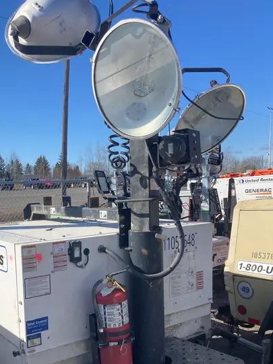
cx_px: 116
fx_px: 400
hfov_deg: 37.6
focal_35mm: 38
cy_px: 240
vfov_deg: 48.2
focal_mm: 3.99
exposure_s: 1/1845
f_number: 1.8
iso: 20
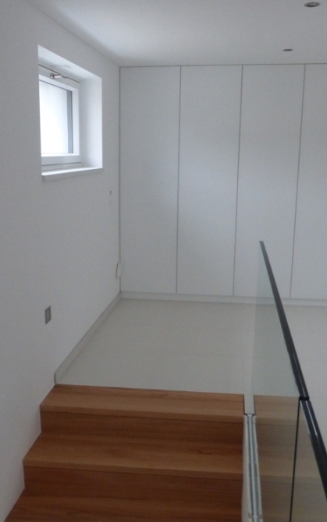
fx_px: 499
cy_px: 263
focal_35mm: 35
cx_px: 202
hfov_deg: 36.1
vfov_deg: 55.3
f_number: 3.3
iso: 400
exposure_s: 1/50
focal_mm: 4.3
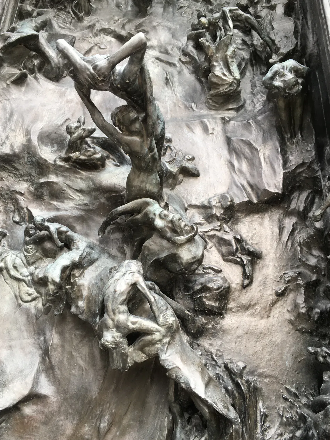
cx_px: 162
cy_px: 227
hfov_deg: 45.4
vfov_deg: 58.3
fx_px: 394
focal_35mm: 31
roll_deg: -1.6
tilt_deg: +22.9
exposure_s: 1/60
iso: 32
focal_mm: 4.15
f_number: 2.2
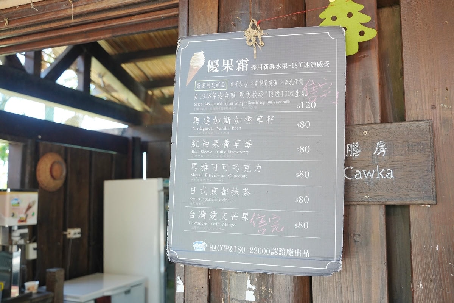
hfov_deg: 55.8
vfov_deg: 38.9
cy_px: 152
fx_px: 429
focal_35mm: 34
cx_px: 227
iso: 1000
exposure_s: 1/160
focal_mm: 34
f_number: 4
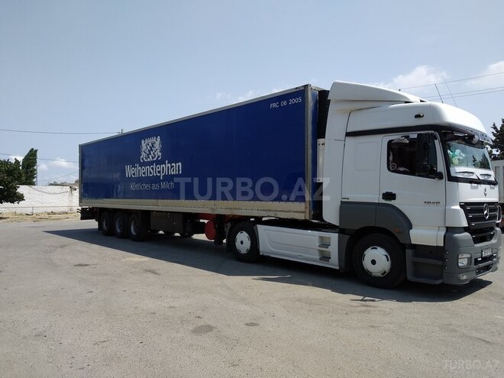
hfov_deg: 67.3
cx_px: 252
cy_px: 189
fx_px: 379
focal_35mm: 26
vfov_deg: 53.1
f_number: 2.2
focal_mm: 3.81
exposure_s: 1/1075
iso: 100
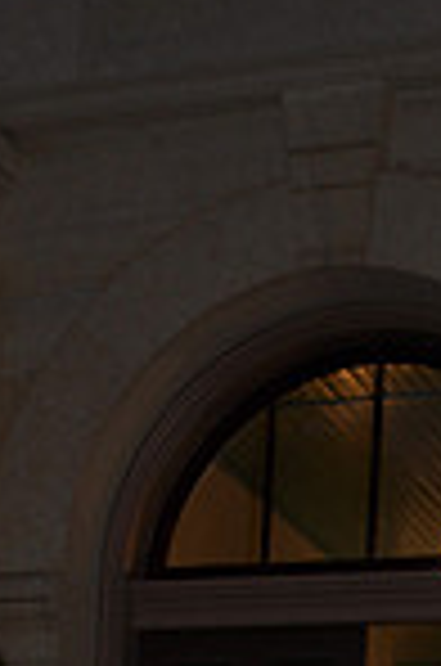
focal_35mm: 129
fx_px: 2381
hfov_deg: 10.5
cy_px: 1206
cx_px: 74
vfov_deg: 14.1
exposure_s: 1/60
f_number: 4
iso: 200
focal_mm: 22
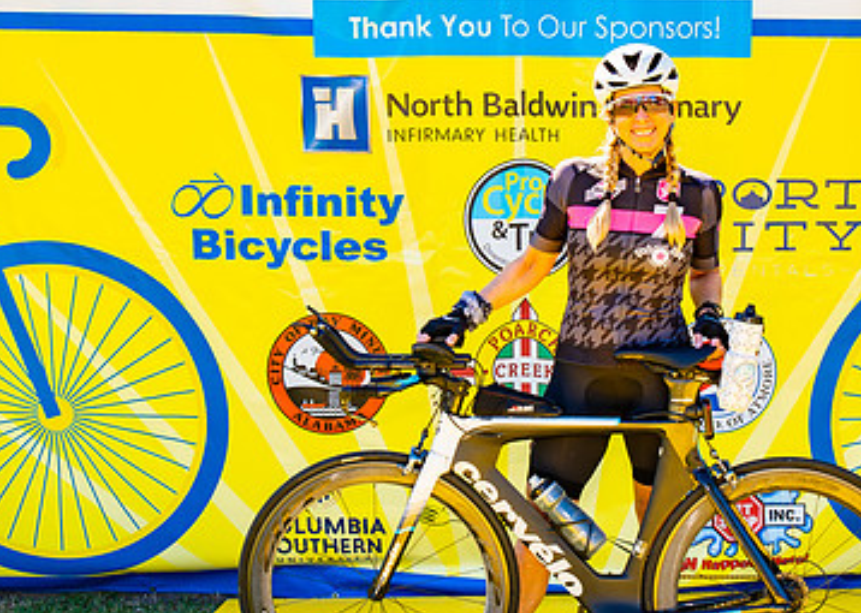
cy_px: 294
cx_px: 653
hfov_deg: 29.8
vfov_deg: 21.9
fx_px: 1588
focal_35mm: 65
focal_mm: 34
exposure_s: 1/200
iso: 100
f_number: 2.8
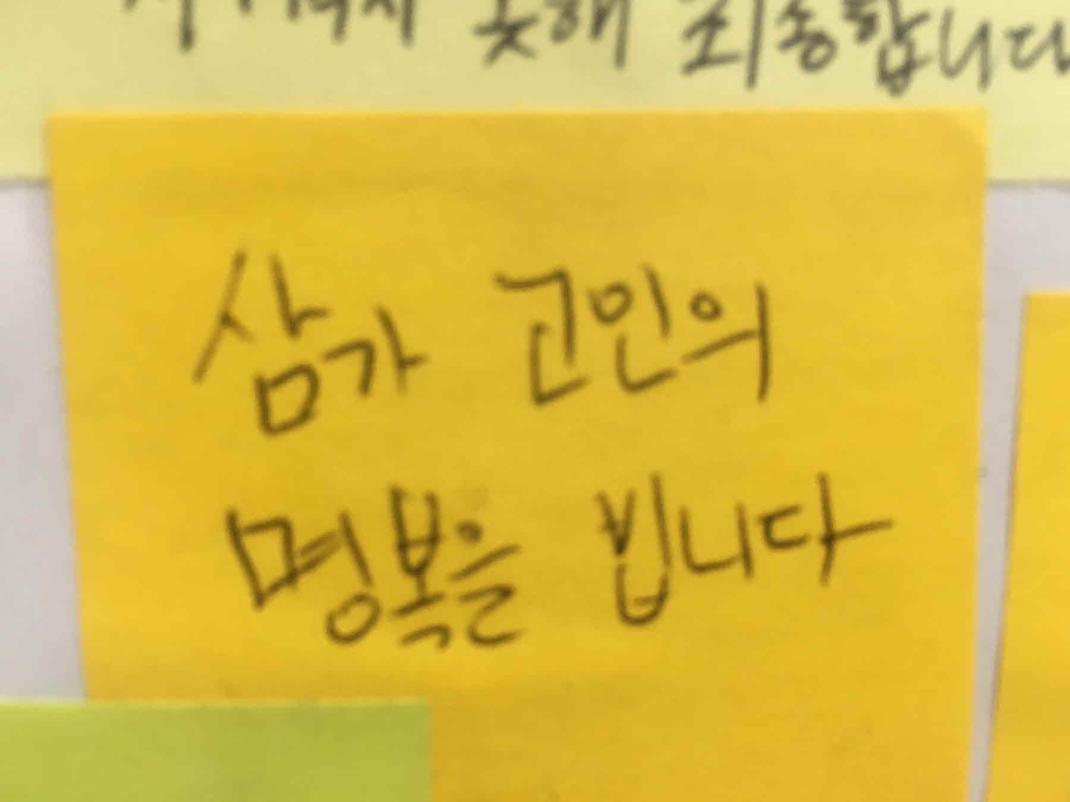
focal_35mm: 29
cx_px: 535
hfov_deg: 61.7
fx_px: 896
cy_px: 401
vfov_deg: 48.2
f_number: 2.2
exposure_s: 1/40
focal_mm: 4.15
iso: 32
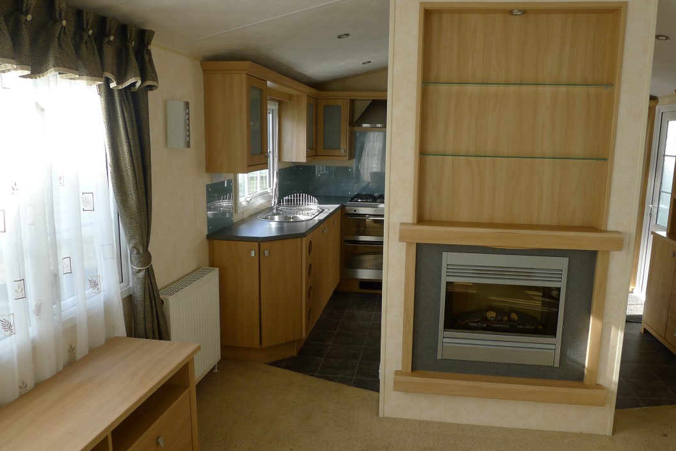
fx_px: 488
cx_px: 363
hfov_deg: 69.3
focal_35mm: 26
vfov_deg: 49.6
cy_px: 226
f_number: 2.5
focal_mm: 5.1
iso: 80
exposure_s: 1/125
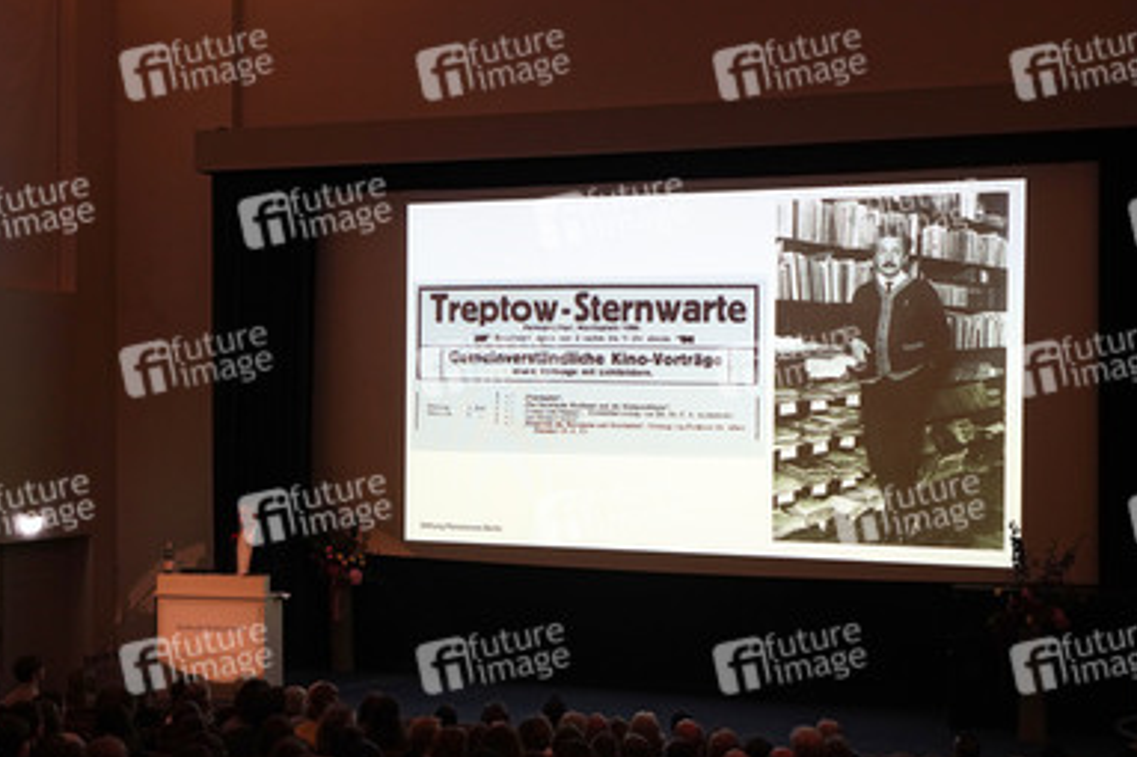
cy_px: 436
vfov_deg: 25.5
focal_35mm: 53
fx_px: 1673
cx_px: 533
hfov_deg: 37.5
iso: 3200
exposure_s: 1/80
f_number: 5.6
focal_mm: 45
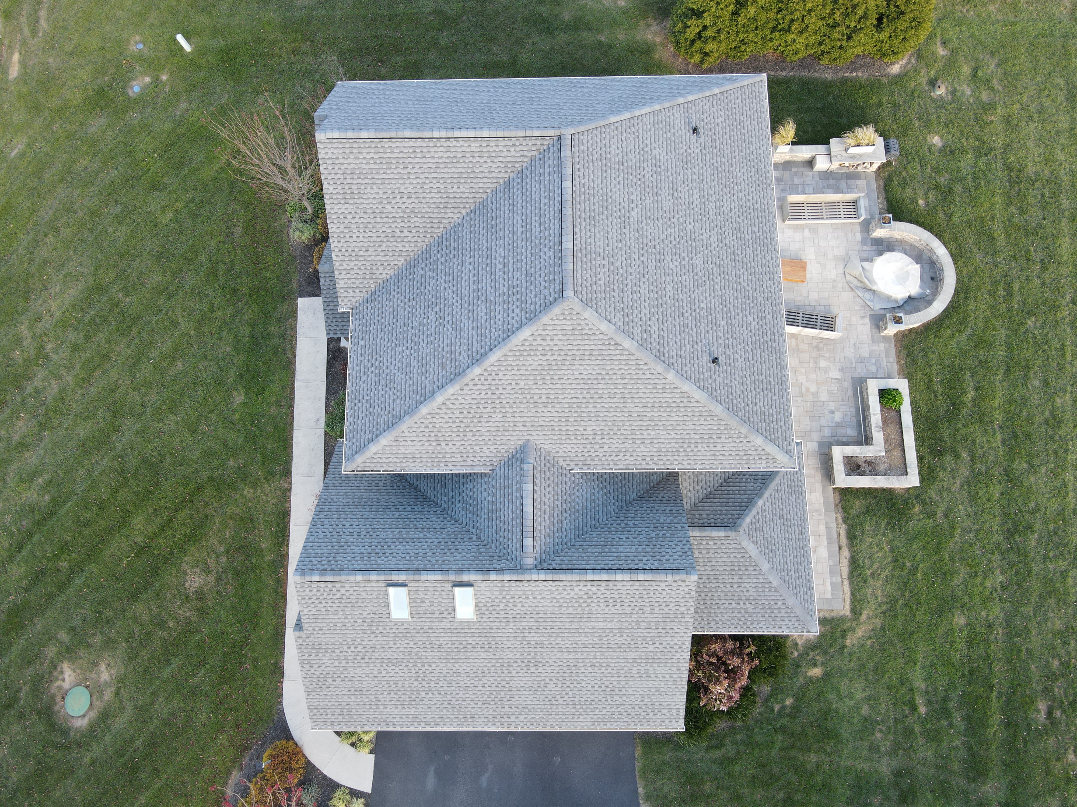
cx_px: 538
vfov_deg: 56.8
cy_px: 404
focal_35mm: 24
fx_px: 747
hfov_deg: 71.6
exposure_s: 1/30
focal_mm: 4.5
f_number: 2.8
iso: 110
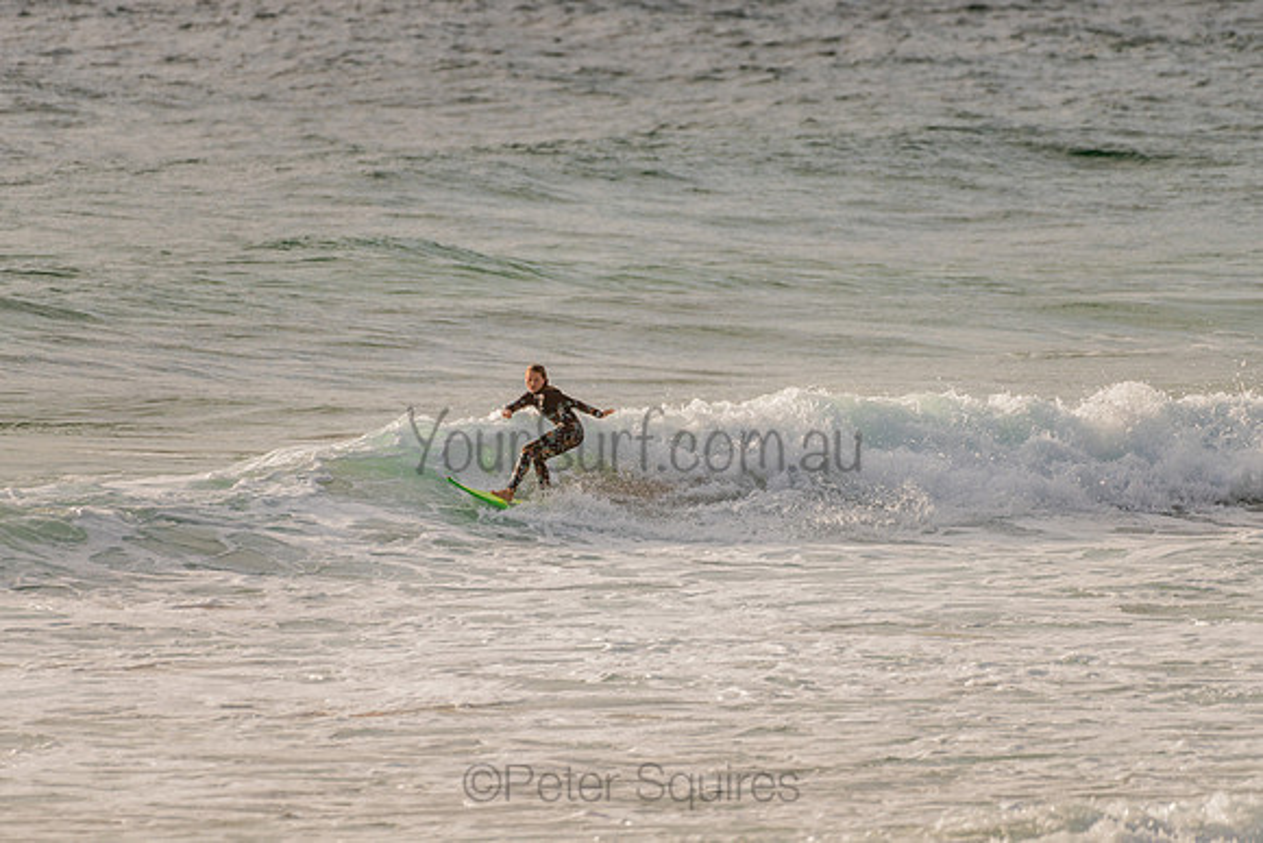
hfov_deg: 3.4
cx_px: 616
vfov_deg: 2.2
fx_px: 21506
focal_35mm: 613
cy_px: 409
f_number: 5.6
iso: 160
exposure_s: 1/2000
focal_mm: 500
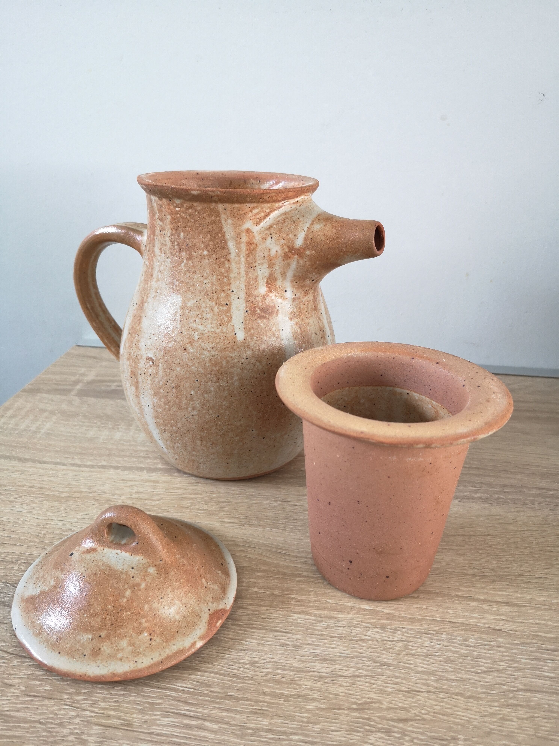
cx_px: 280
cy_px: 373
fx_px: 581
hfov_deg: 51.4
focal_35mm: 27
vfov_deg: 65.3
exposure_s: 1/33.3
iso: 200
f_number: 1.8
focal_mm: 3.95
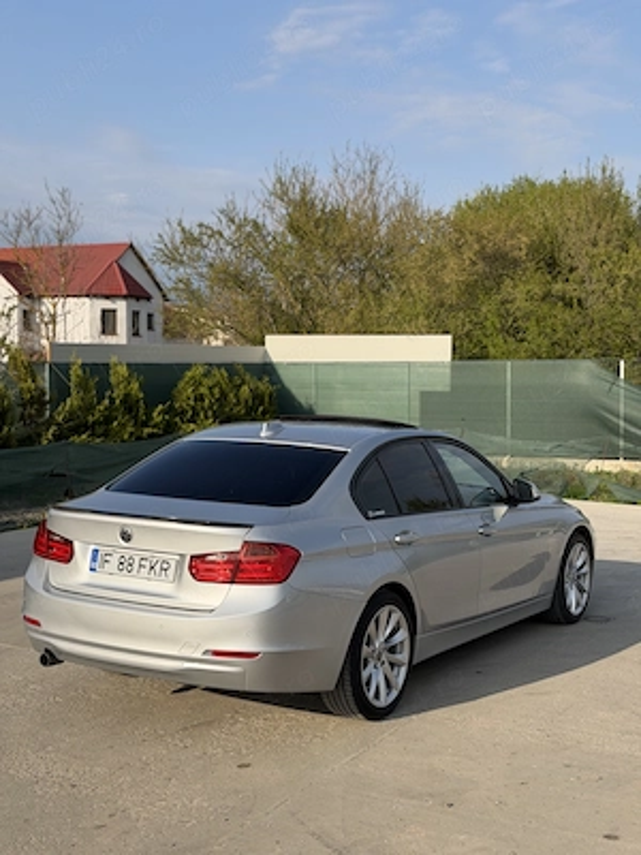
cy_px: 428
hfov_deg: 30.3
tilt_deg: -3.0
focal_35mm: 48
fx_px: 1185
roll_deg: +0.2
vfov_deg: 39.7
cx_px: 320
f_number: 1.78
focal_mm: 6.76
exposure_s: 1/4329
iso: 64
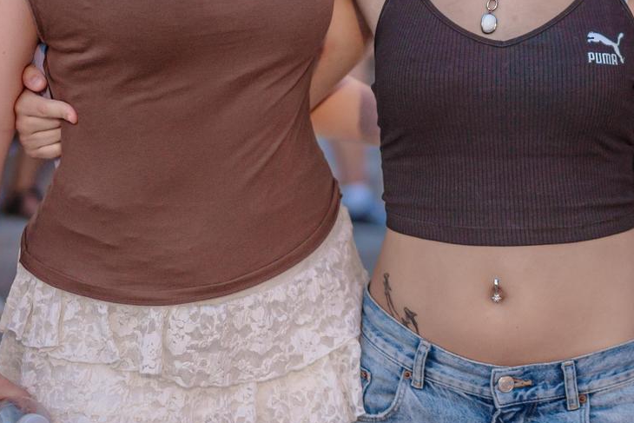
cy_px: 60
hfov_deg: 21.8
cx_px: 537
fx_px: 1620
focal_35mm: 92
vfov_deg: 14.7
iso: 640
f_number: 1.2
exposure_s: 1/160
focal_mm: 35
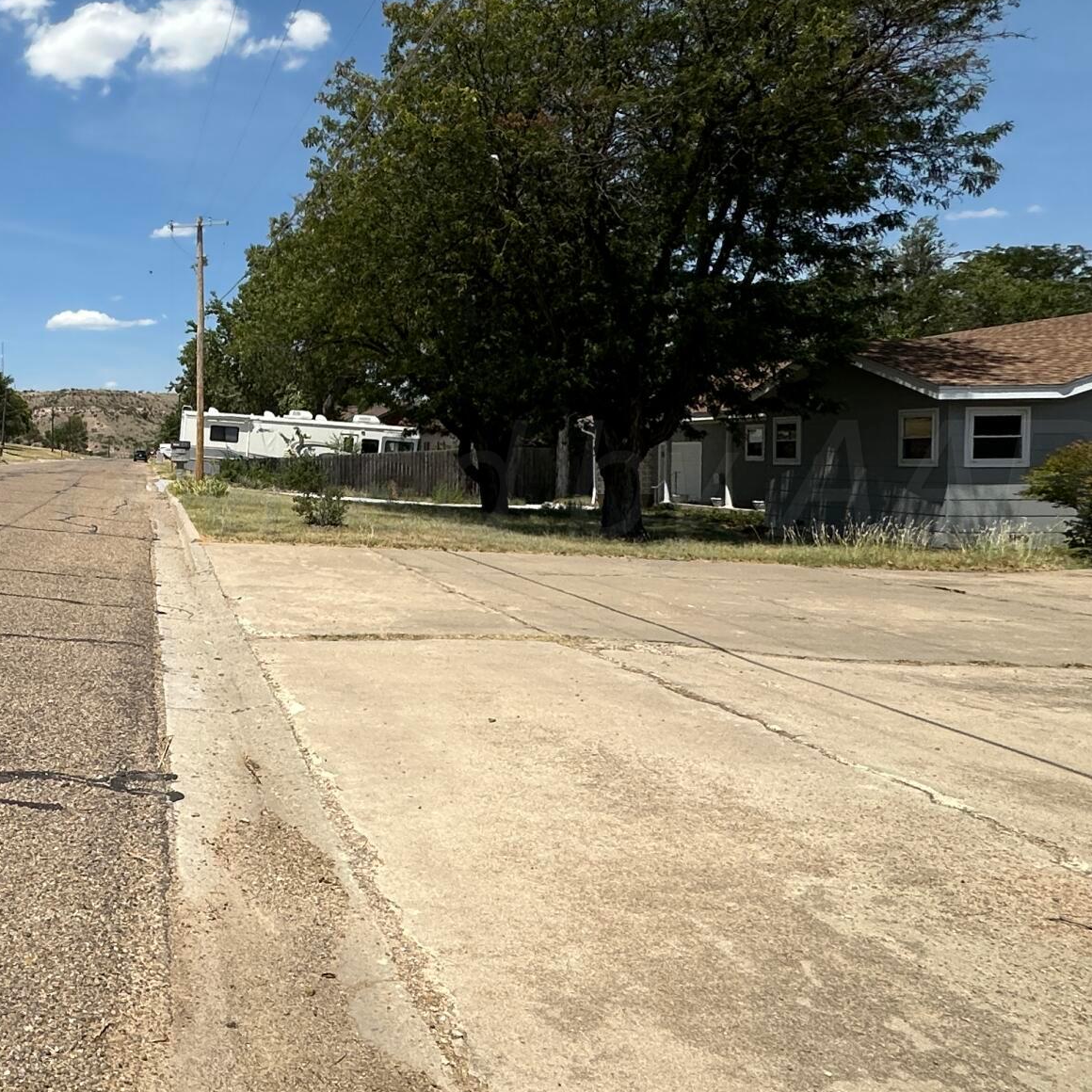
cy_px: 494
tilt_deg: +0.2
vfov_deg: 51.0
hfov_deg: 43.1
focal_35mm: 32
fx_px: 1142
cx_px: -24
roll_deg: +1.7
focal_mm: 2.22
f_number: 2.2
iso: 50
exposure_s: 1/3300
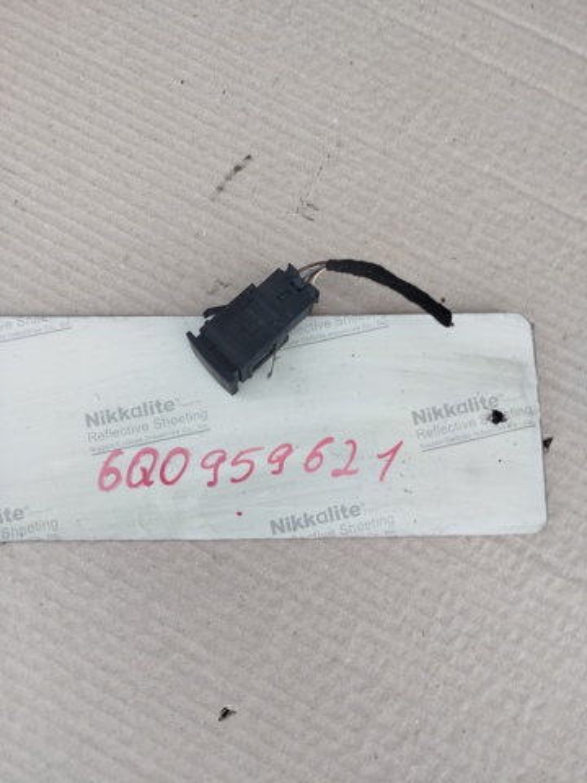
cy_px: 392
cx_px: 294
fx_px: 543
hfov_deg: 56.8
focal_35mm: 24
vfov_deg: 71.6
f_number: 1.7
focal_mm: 5.31
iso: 80
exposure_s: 1/100
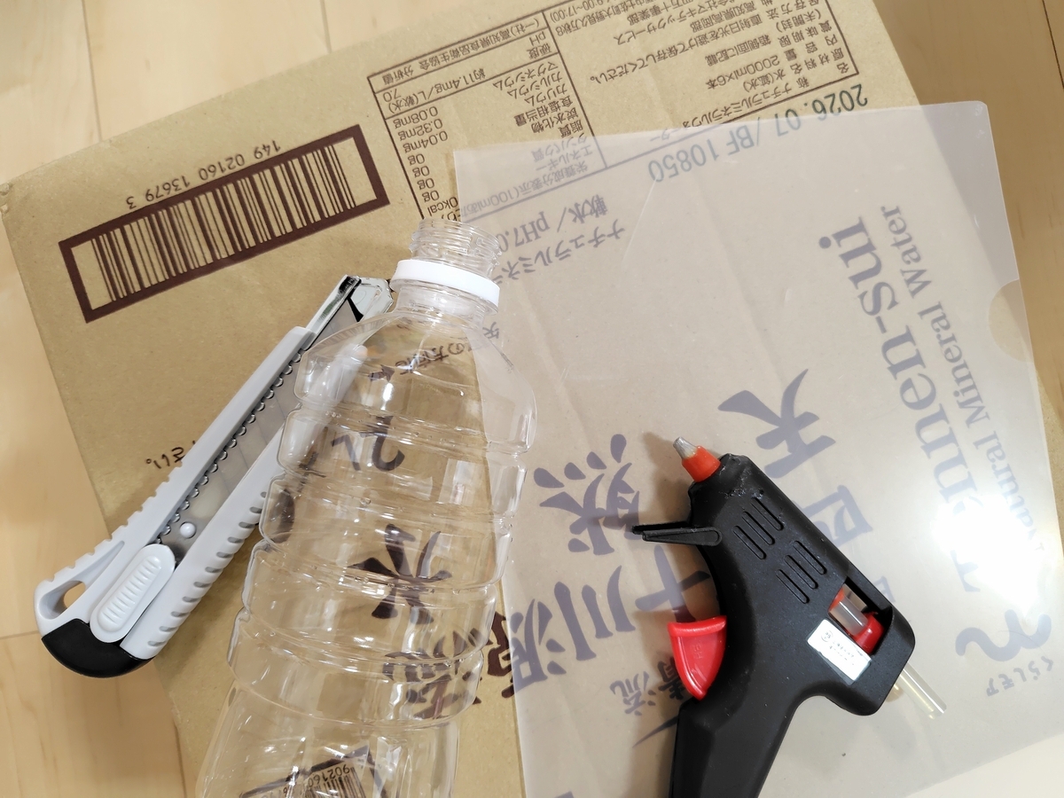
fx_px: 707
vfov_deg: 58.9
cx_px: 532
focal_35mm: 23
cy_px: 399
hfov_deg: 73.9
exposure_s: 1/50
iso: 631
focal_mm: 5.6
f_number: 1.9
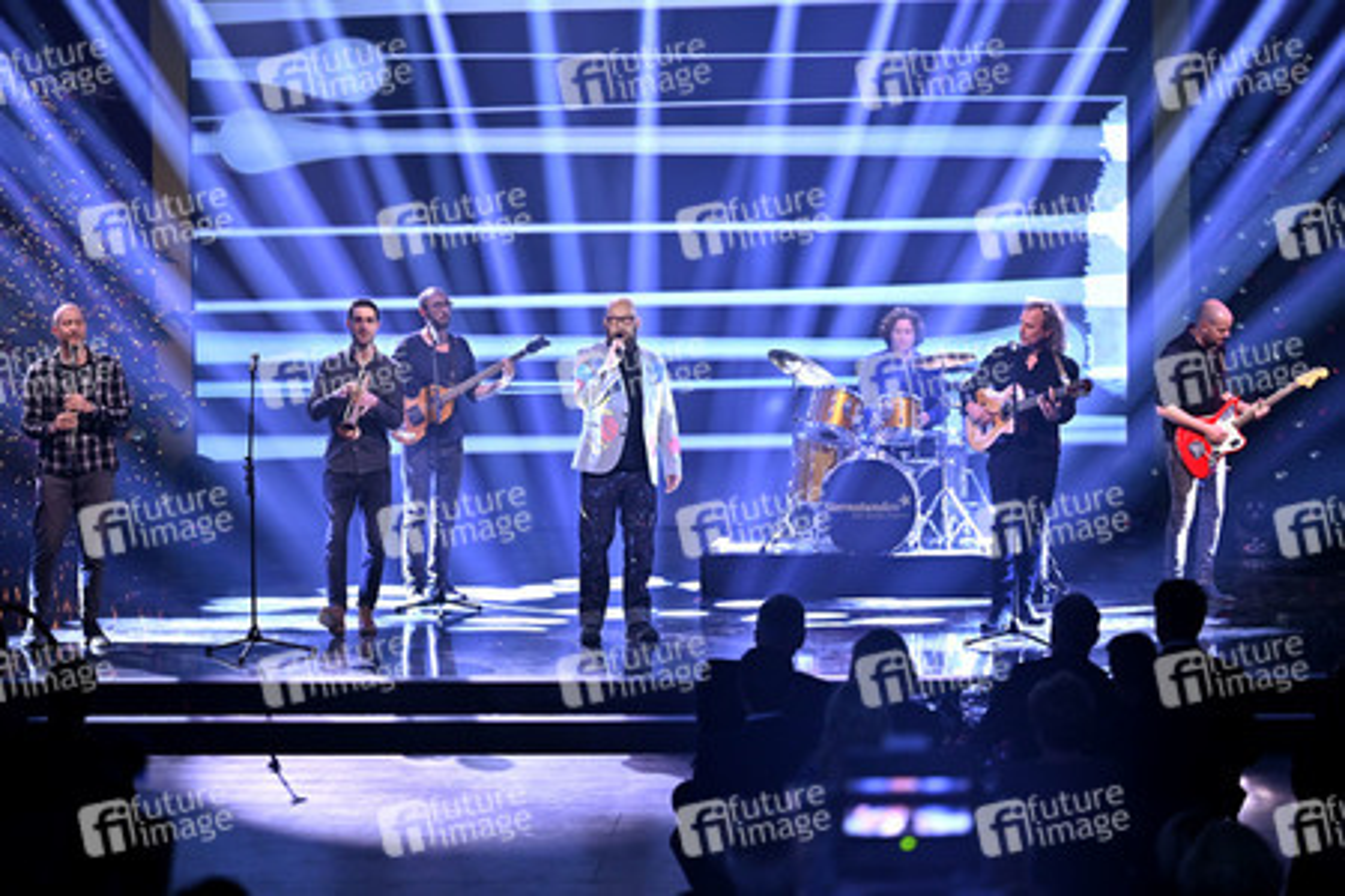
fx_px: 4296
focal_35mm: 115
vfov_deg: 11.9
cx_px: 672
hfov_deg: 17.8
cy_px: 448
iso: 1250
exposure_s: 1/400
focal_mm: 115
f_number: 2.8
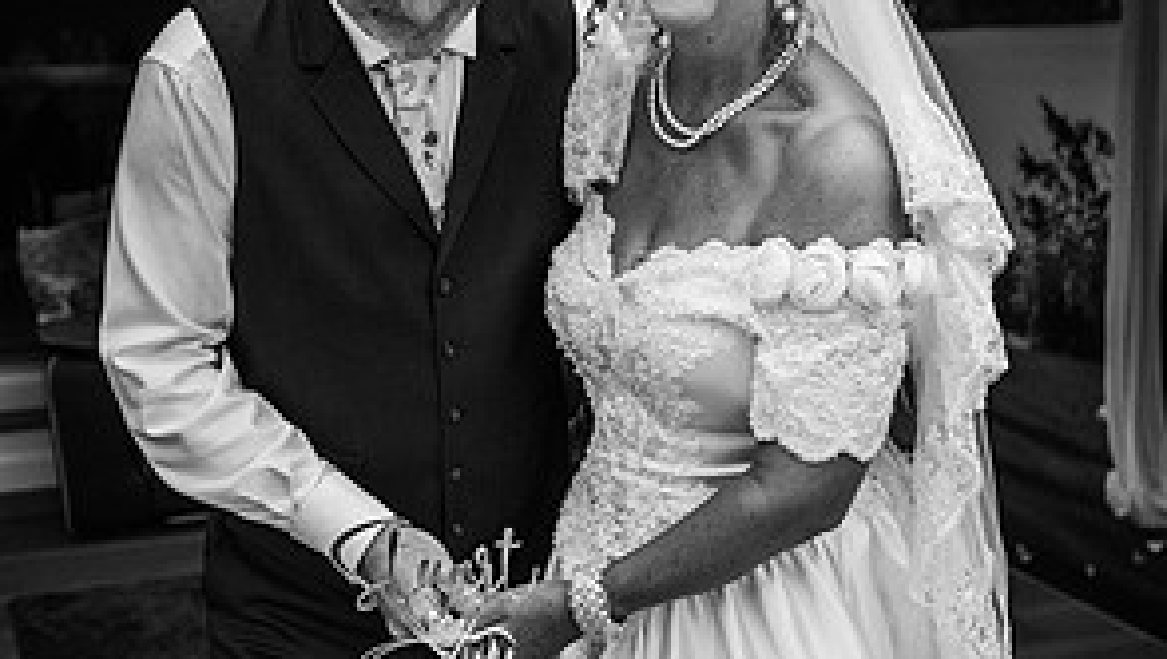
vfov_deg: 21.5
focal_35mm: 56
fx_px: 1734
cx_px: 589
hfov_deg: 37.2
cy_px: 341
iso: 100
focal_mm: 35
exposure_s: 1/1000
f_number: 4
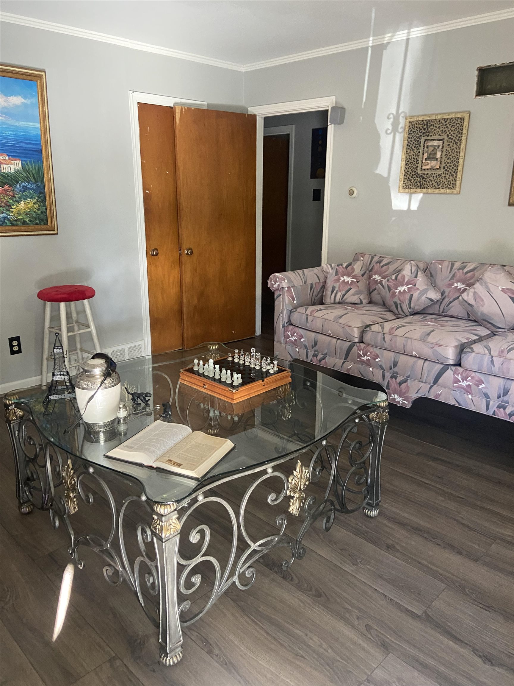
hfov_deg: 53.1
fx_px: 515
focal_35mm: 26
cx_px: 257
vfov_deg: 67.3
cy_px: 343
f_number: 1.8
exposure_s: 1/60
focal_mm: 4.25
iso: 400
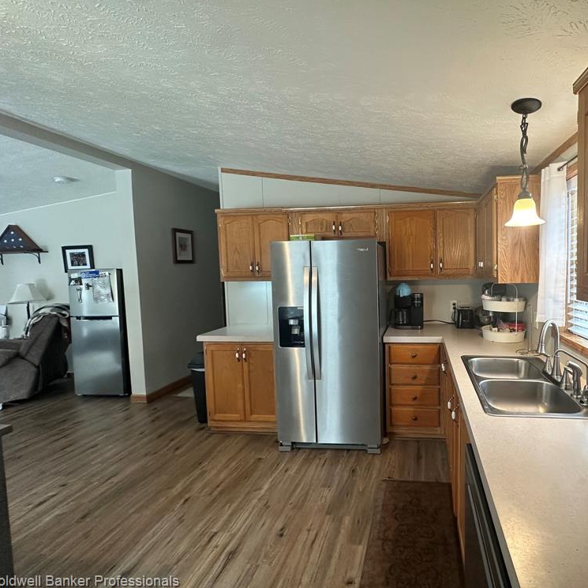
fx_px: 327
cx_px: 389
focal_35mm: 17
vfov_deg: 84.0
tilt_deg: -3.3
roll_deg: +0.7
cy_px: 288
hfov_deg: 81.3
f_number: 2.2
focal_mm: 2.22
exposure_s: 1/120
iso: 320
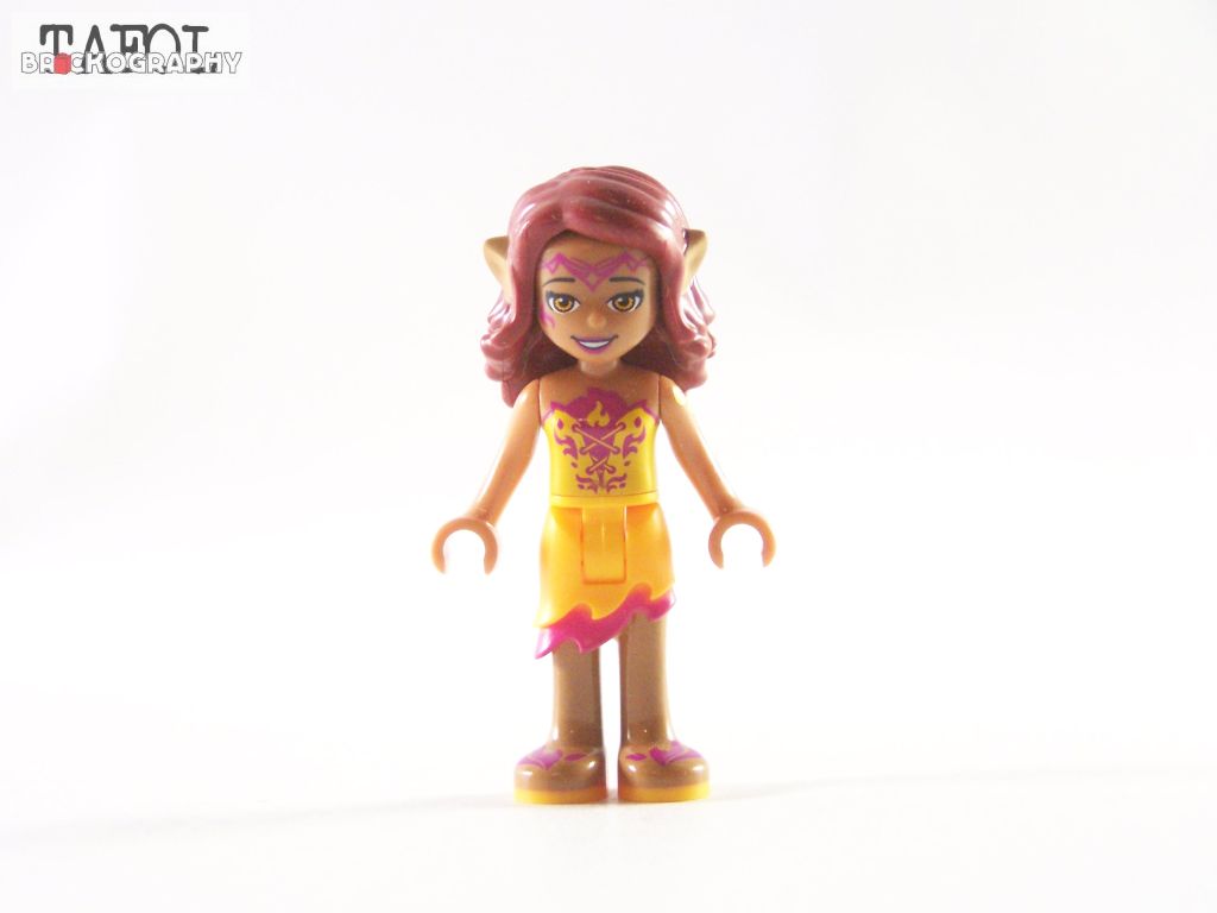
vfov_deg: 14.1
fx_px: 3692
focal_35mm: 105
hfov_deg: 18.7
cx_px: 608
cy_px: 456
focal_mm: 17.5
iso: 400
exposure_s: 1/45
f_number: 3.2
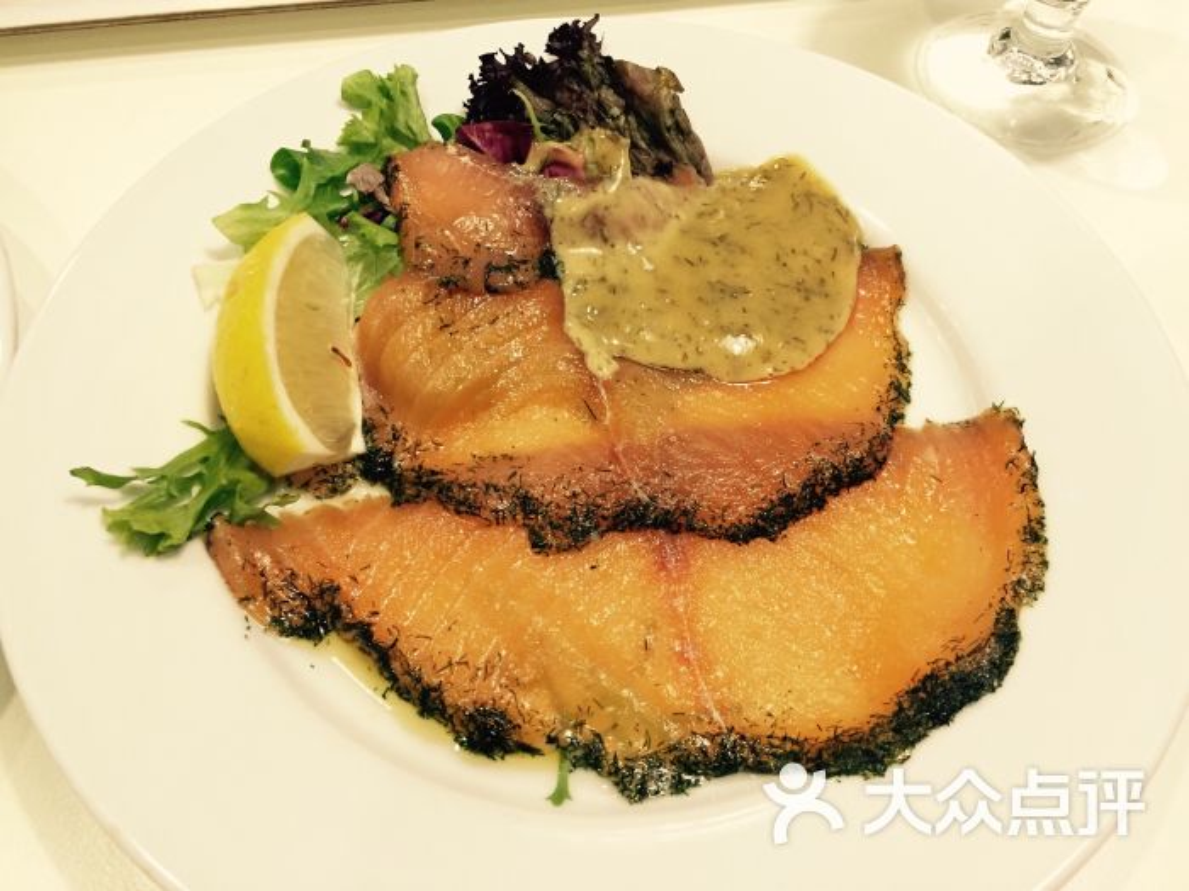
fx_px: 996
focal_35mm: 29
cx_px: 594
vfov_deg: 48.2
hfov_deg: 61.7
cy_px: 446
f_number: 2.2
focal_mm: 4.15
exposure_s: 1/33
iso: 200
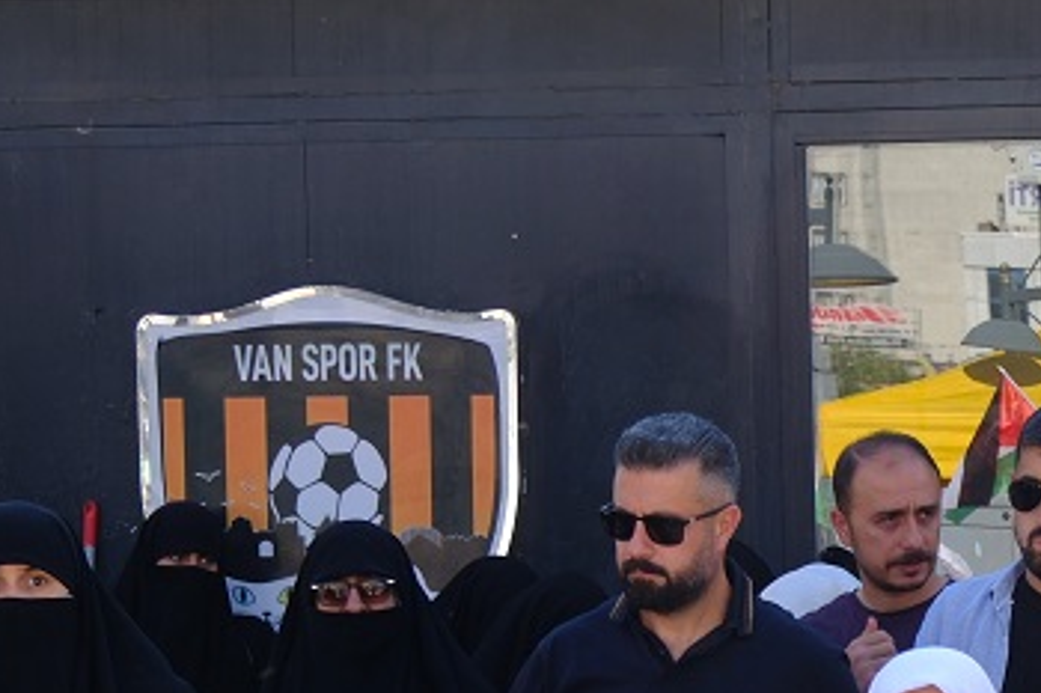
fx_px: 4393
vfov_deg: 8.7
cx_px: 1109
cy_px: 1133
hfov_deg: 13.3
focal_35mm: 152
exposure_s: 1/200
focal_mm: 26
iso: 125
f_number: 4
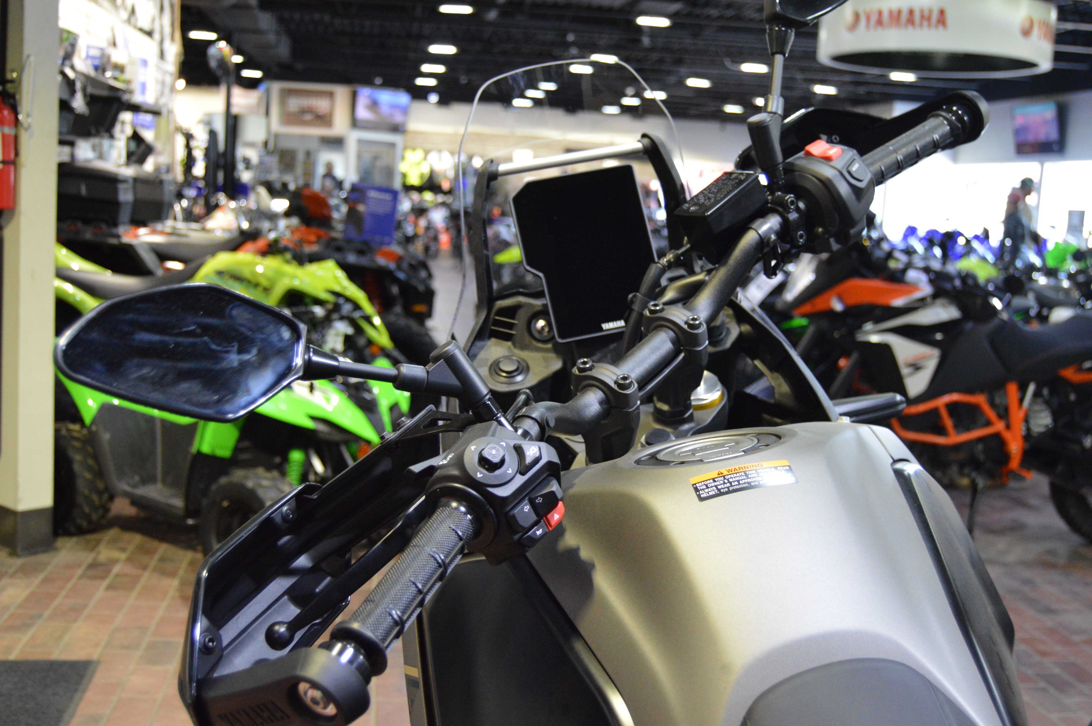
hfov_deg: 46.4
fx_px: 1273
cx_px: 546
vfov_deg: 31.8
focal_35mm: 42
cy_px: 363
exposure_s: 1/60
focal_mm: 28
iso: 2200
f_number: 4
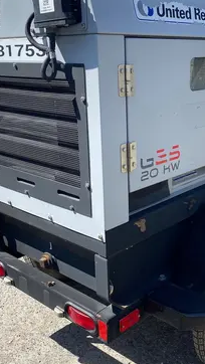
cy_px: 167
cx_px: 145
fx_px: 415
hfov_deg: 27.5
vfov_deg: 47.3
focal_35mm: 43
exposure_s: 1/1504
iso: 32
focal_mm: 4.25
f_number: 1.8
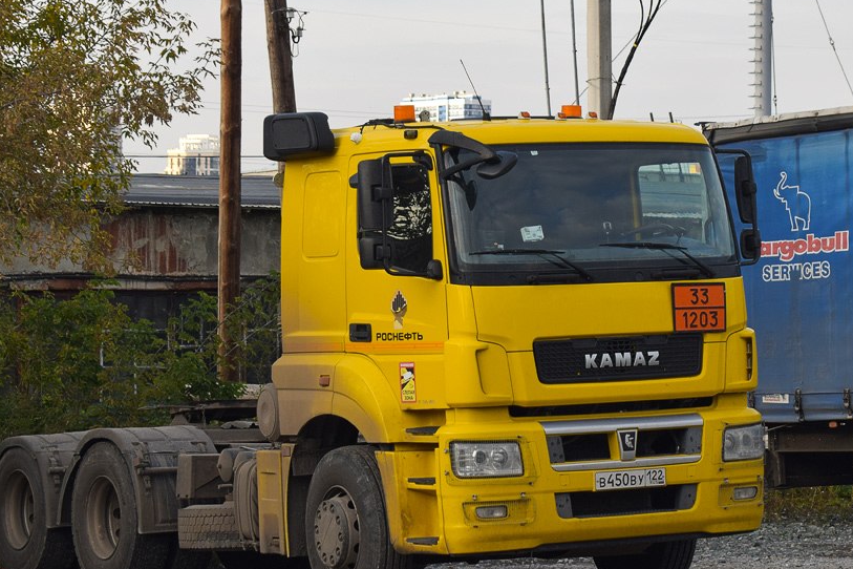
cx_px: 441
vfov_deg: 11.3
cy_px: 274
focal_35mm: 122
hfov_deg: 16.8
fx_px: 2884
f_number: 6.3
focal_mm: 55
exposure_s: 1/250
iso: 200
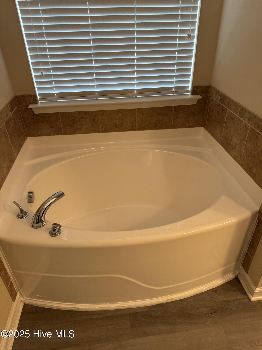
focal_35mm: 24
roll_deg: +0.9
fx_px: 242
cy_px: 175
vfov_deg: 71.6
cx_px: 131
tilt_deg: -33.3
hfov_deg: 56.8
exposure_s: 1/120
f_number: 1.78
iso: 200
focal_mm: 6.76
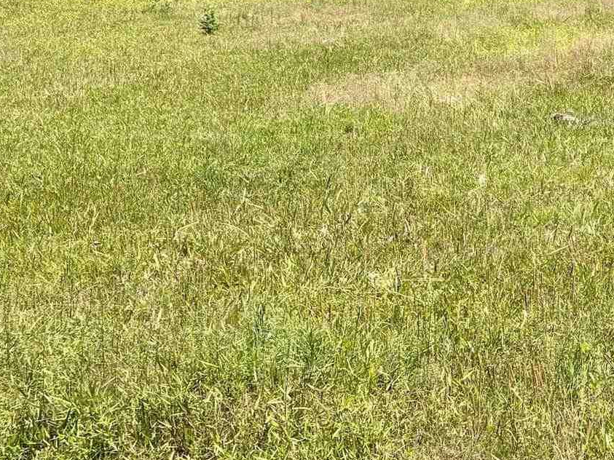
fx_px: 1401
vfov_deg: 18.6
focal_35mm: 79
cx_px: 719
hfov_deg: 22.9
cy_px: 131
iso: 50
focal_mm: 5.96
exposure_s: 1/2283
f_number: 1.6
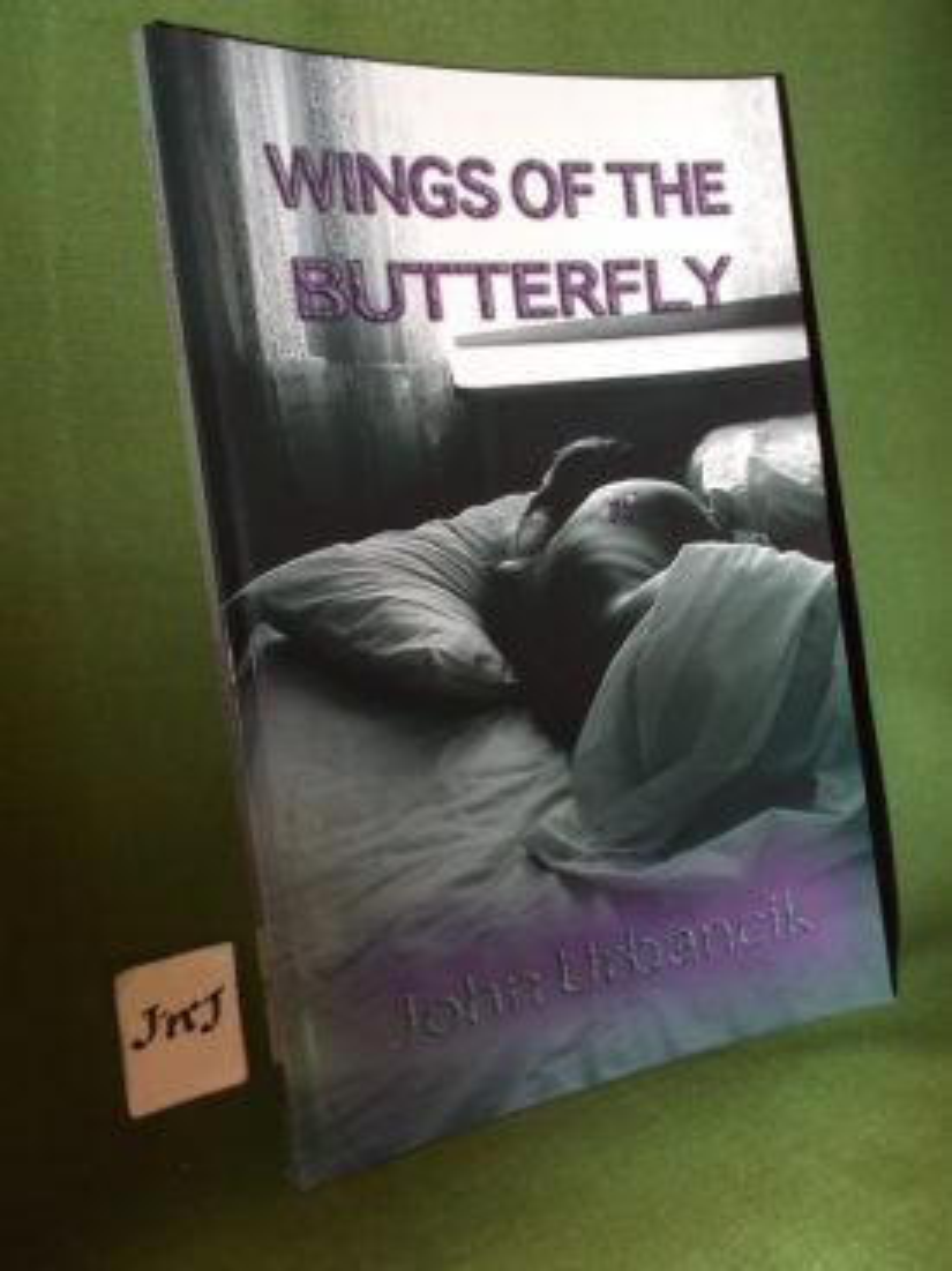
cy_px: 636
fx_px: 954
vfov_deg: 67.3
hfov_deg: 53.0
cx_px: 476
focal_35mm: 26
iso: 200
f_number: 3.2
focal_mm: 4.6
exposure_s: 1/25
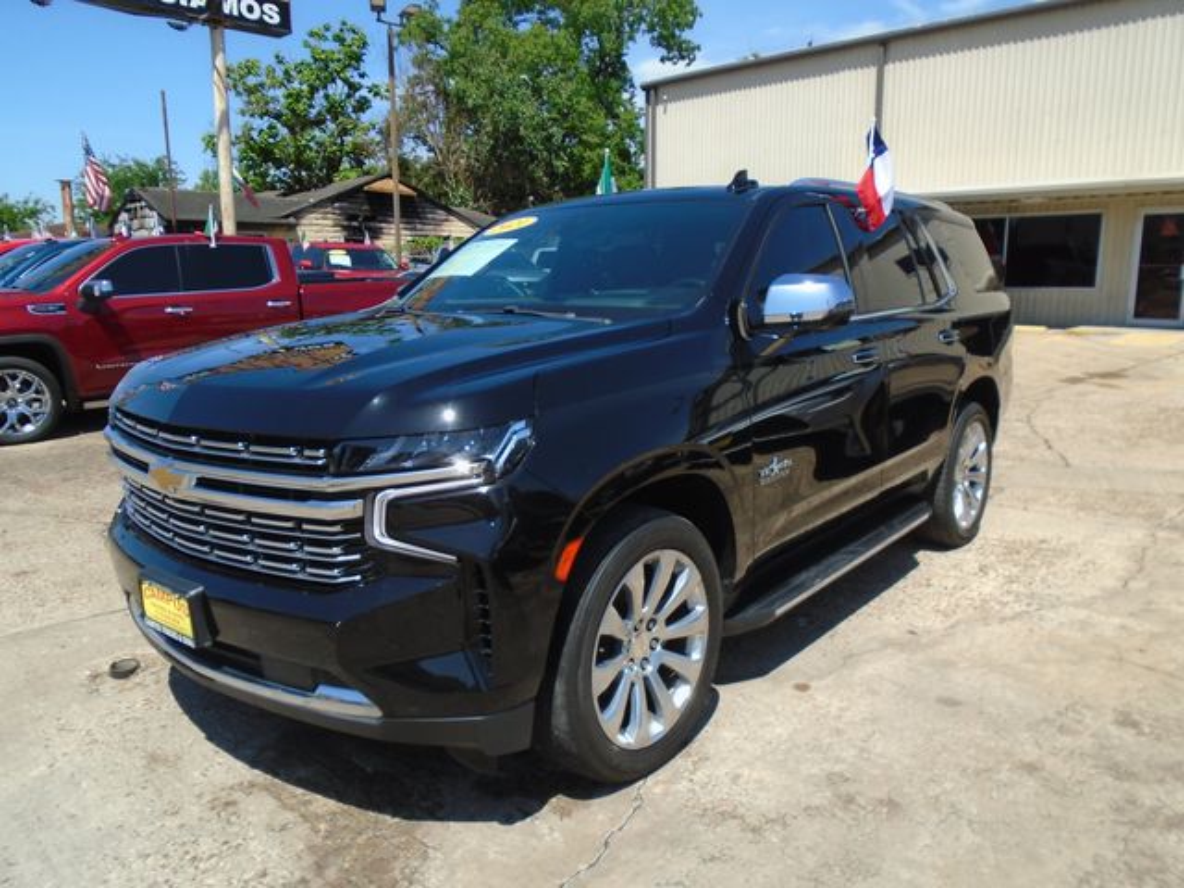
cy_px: 444
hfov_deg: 67.3
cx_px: 592
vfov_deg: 53.1
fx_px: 889
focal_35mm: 26
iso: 100
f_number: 3.2
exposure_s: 1/1000
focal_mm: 4.6
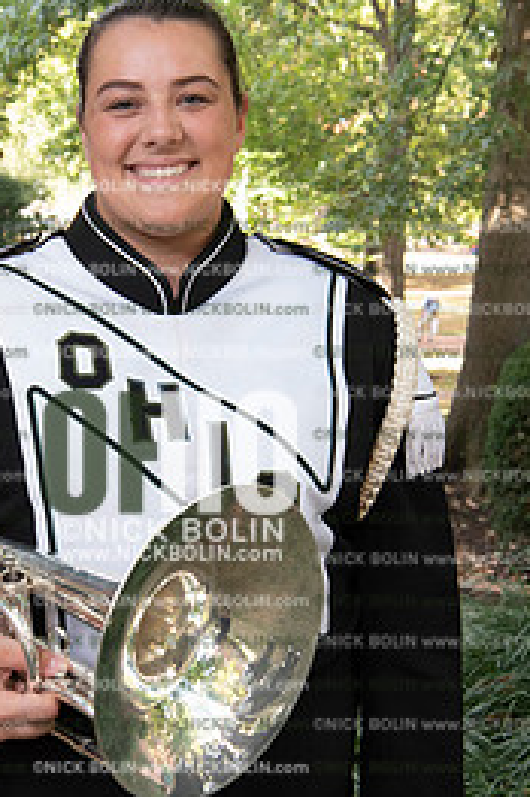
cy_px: 476
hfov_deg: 18.8
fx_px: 1592
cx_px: 170
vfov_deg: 28.0
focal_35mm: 72
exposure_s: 1/100
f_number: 8
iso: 800
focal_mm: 42
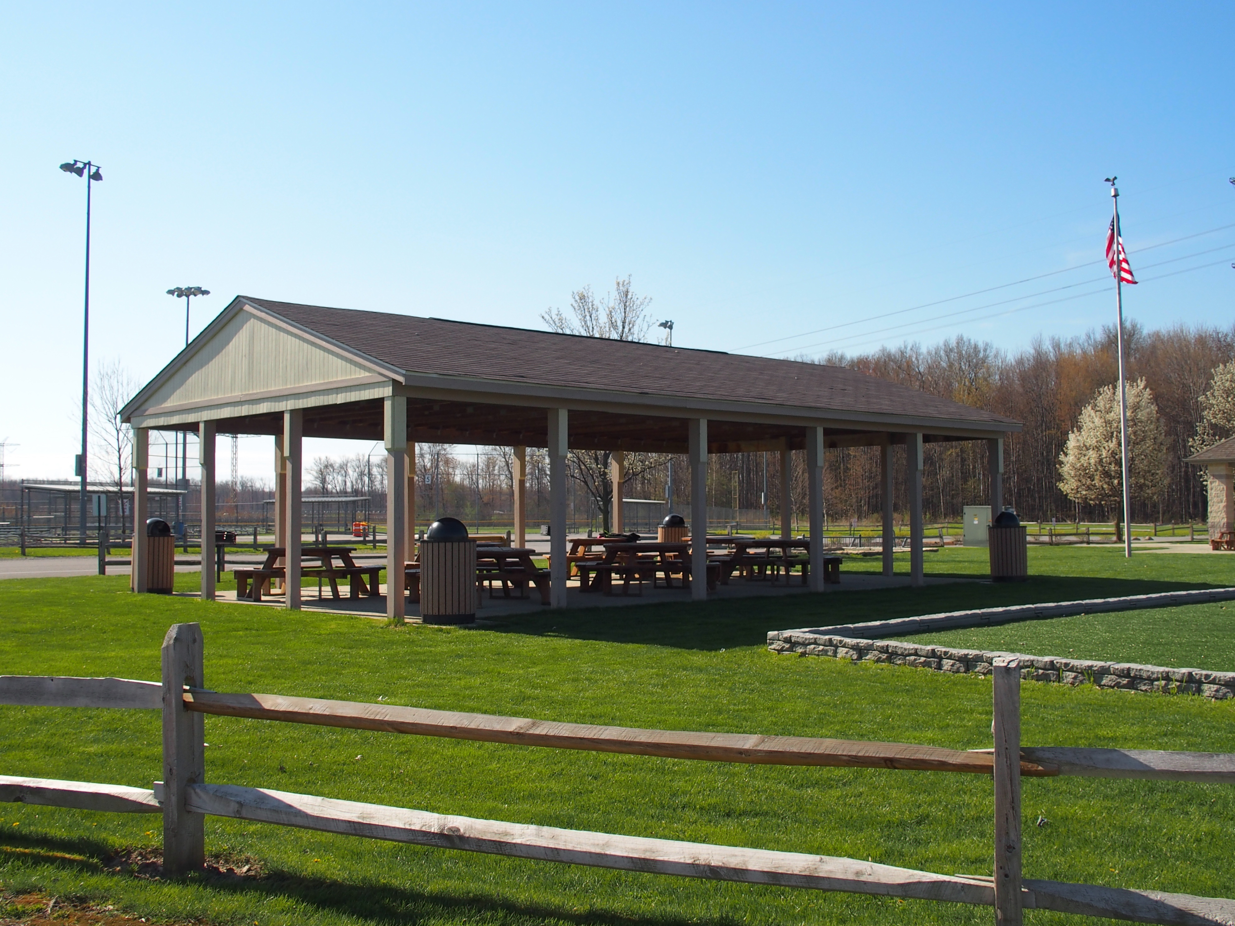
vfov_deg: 37.7
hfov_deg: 49.0
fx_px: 1356
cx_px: 618
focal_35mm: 38
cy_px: 463
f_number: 4.5
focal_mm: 8.1
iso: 100
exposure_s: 1/500
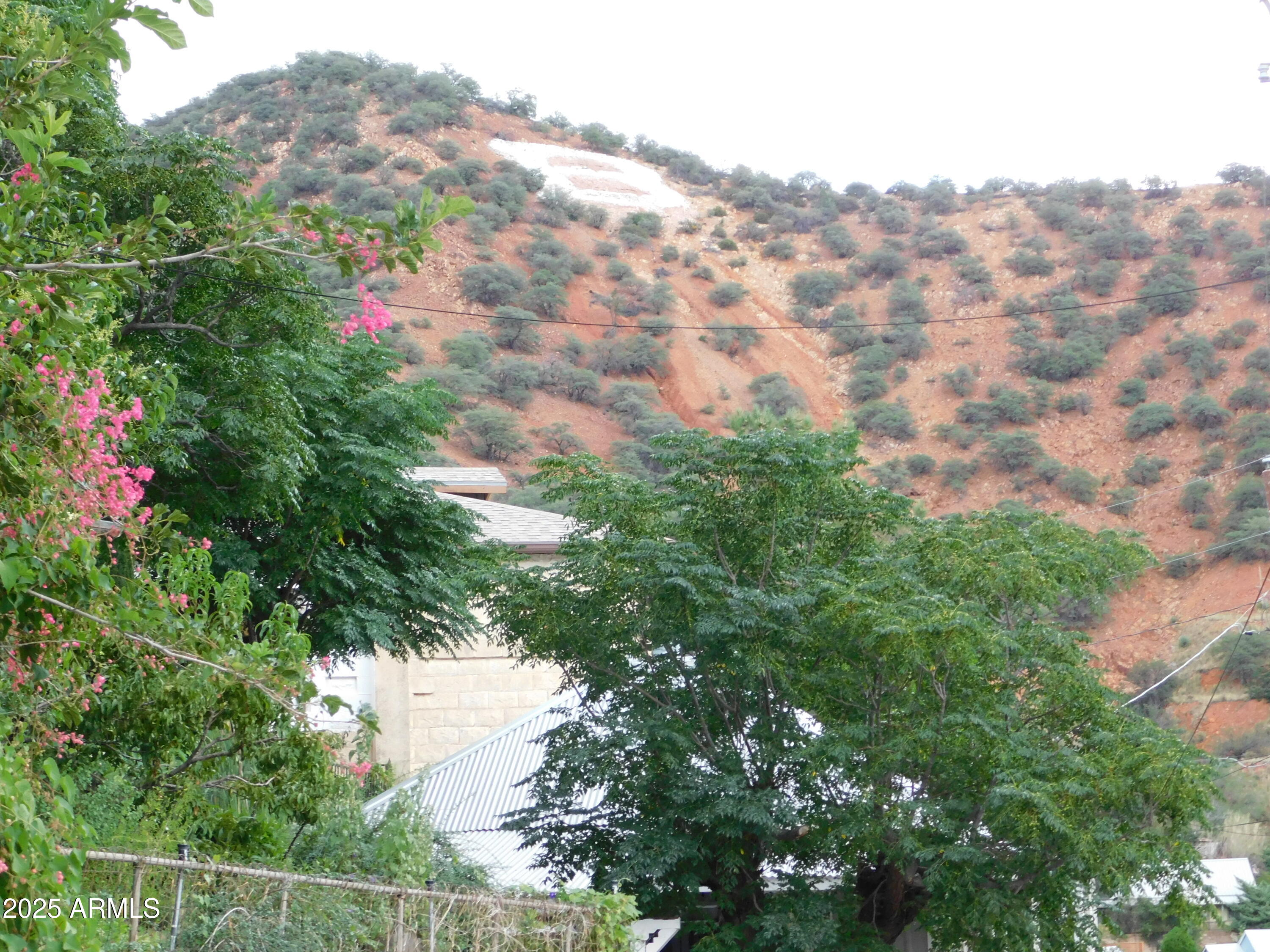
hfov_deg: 24.4
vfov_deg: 18.4
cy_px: 476
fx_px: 2935
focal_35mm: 80
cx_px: 635
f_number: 4.4
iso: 280
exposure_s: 1/250
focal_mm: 14.2
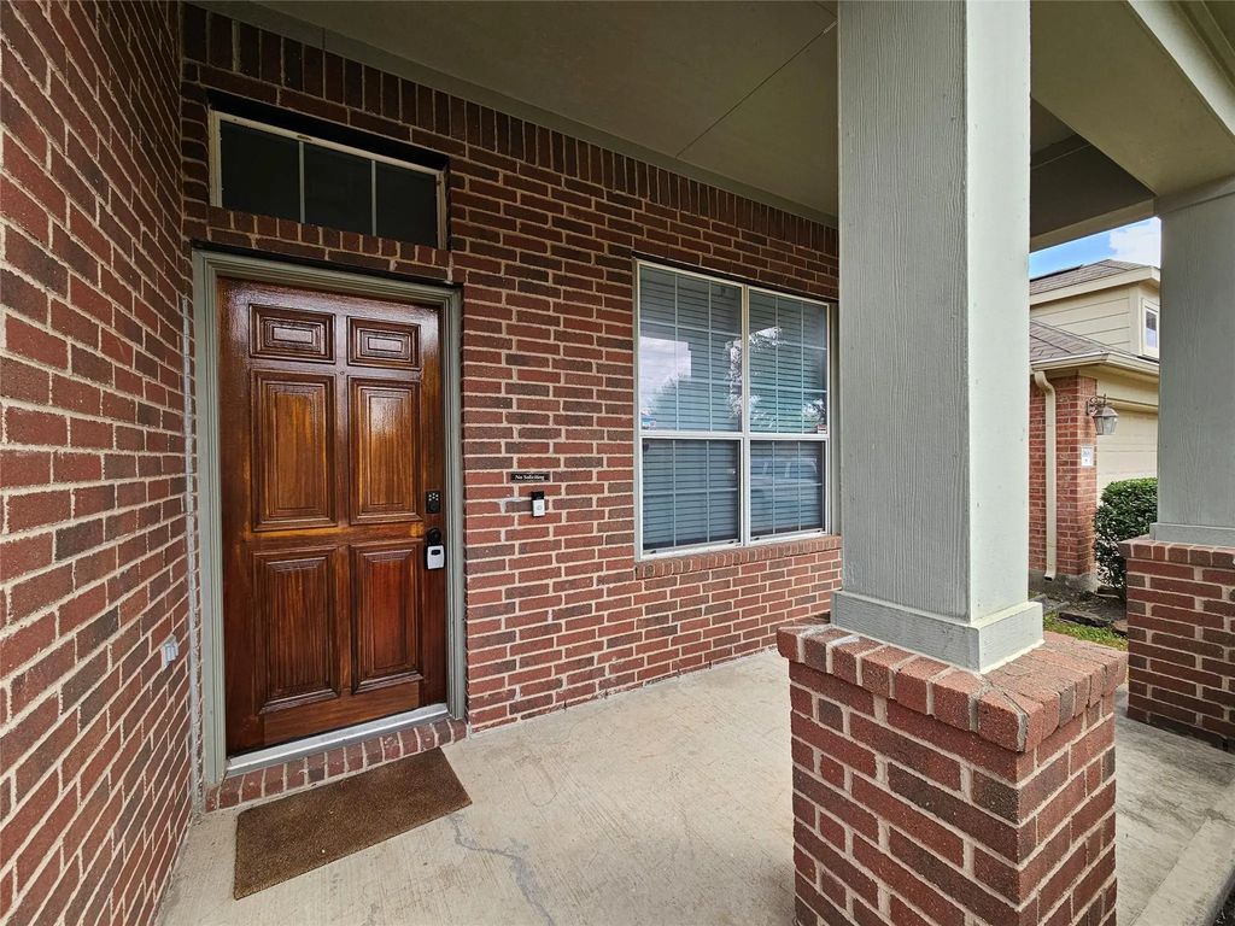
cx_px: 618
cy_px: 463
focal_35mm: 13
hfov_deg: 106.2
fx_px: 464
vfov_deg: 89.9
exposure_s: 1/401
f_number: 2.2
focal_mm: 2.2
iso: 50
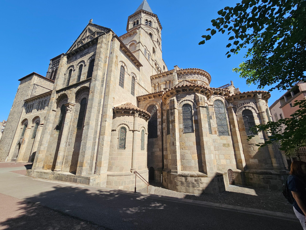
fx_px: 115
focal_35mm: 13
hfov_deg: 106.2
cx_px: 153
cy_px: 115
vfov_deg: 89.9
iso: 50
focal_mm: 2.2
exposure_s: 1/1606
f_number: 2.2
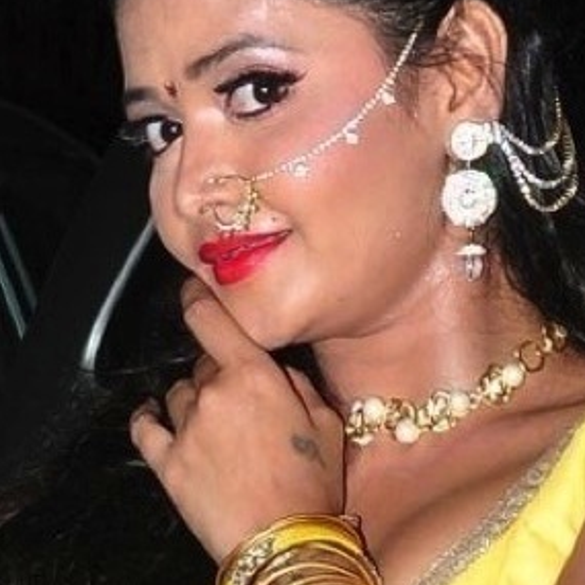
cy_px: 1544
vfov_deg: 5.9
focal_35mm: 283
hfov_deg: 6.2
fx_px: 5405
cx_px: 172
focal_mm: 35
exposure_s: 1/125
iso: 500
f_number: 10
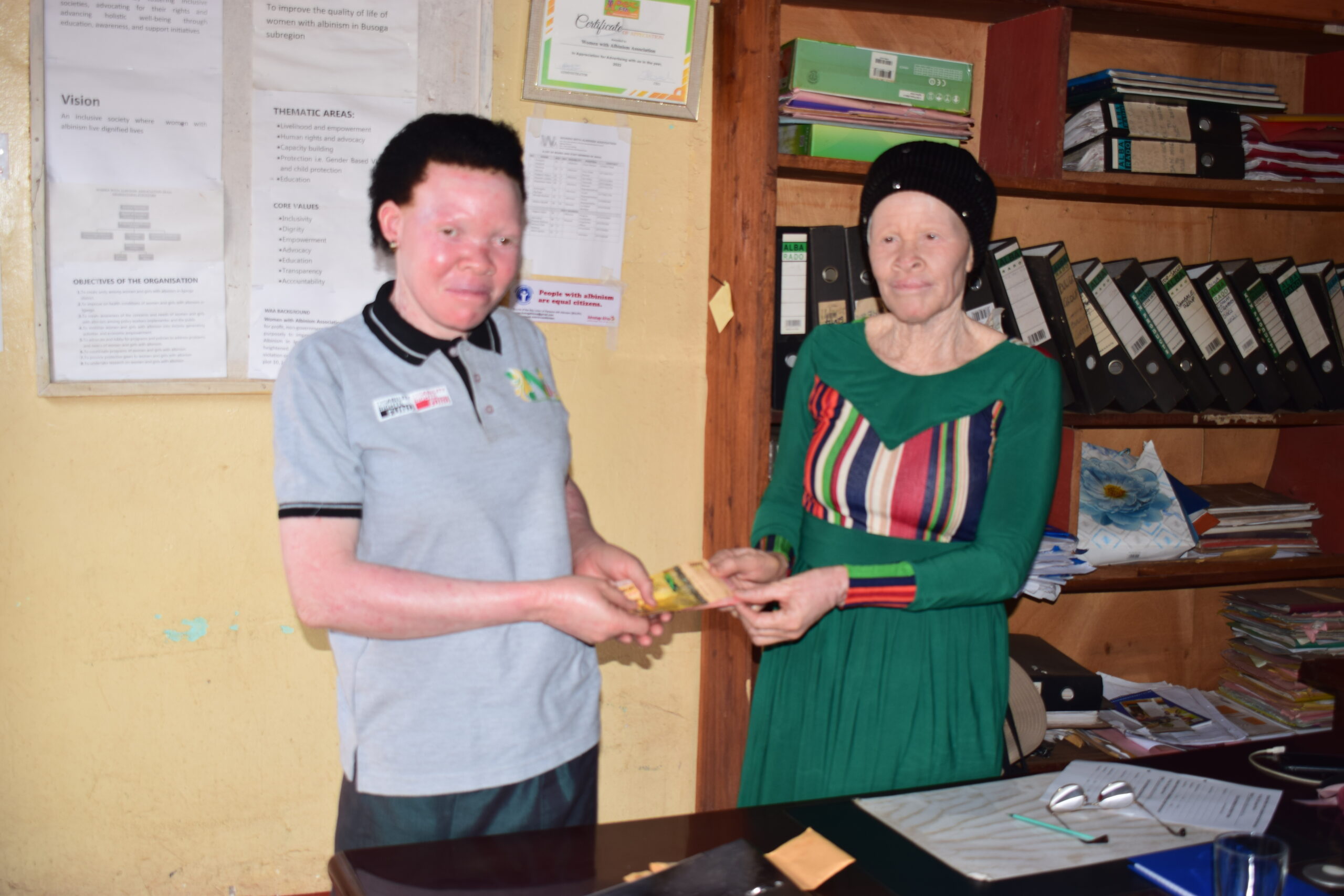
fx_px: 1568
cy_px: 448
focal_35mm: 42
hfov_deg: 46.4
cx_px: 672
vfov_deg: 31.9
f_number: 4.2
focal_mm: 28
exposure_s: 1/60
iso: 100
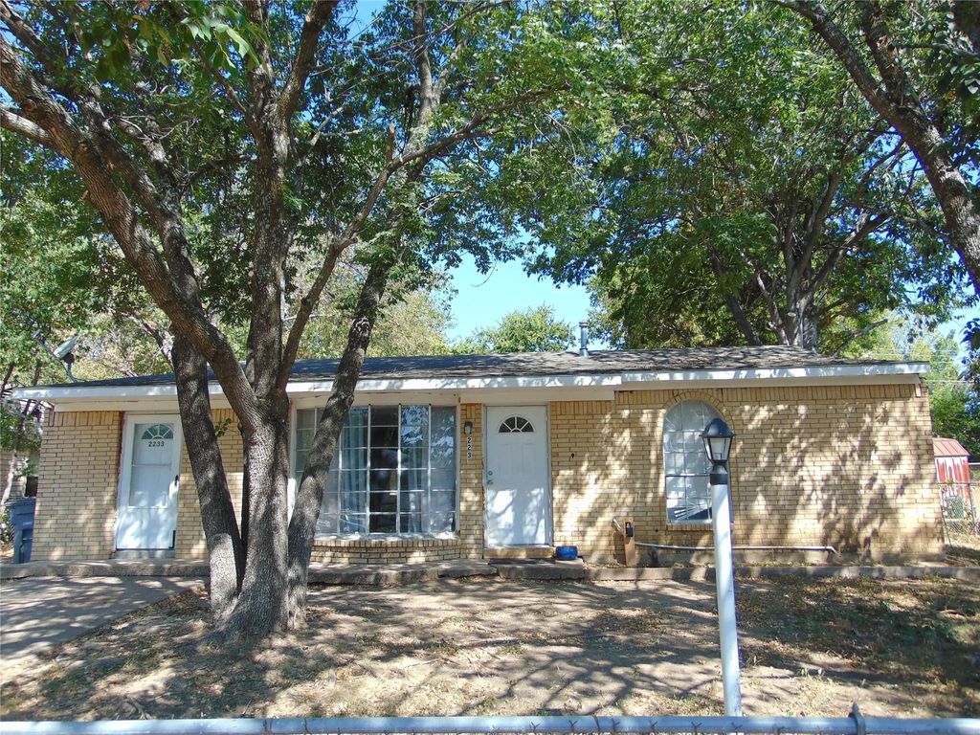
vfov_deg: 54.9
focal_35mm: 25
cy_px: 368
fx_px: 708
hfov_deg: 69.4
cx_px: 490
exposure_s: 1/320
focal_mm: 4.5
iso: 80
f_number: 3
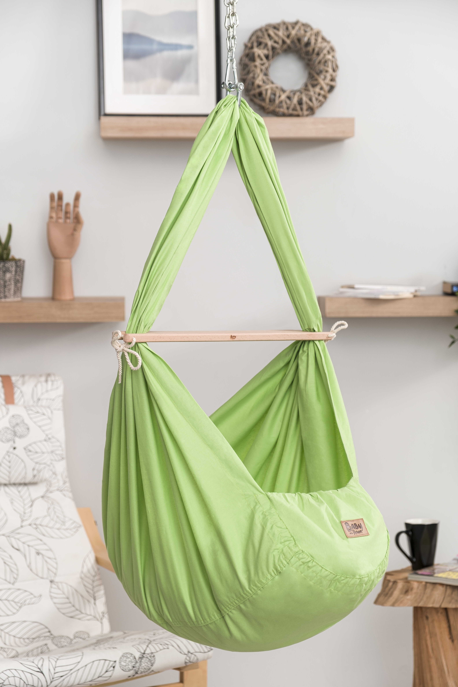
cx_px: 229
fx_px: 1584
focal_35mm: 83
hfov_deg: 16.5
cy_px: 344
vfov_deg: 24.5
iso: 80
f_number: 4
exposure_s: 1/125
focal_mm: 55
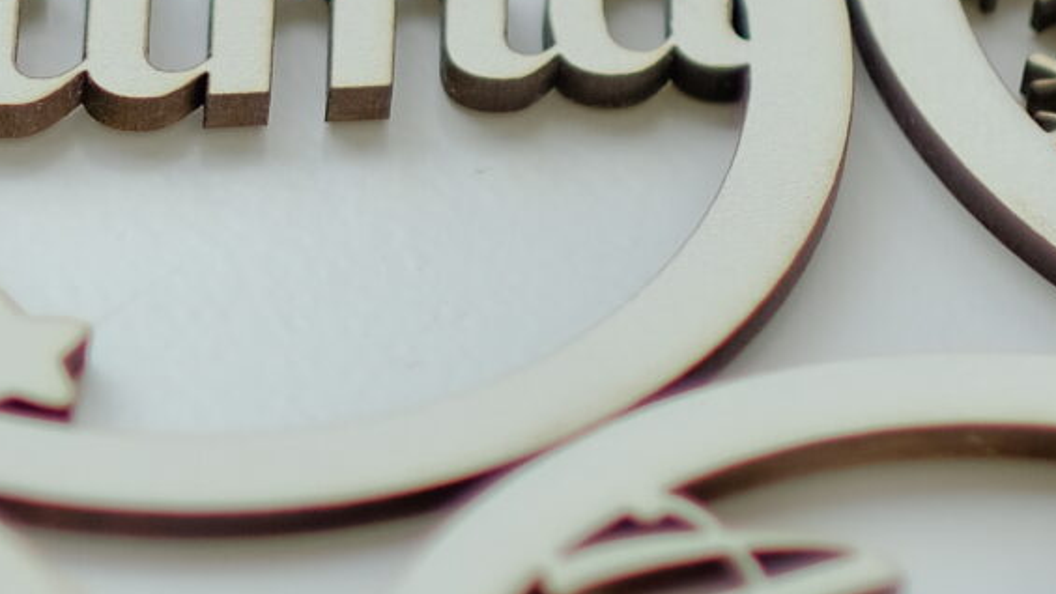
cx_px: 269
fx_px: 11174
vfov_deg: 3.0
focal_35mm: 399
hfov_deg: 5.4
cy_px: 162
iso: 200
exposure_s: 1/1000
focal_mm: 56
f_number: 1.2
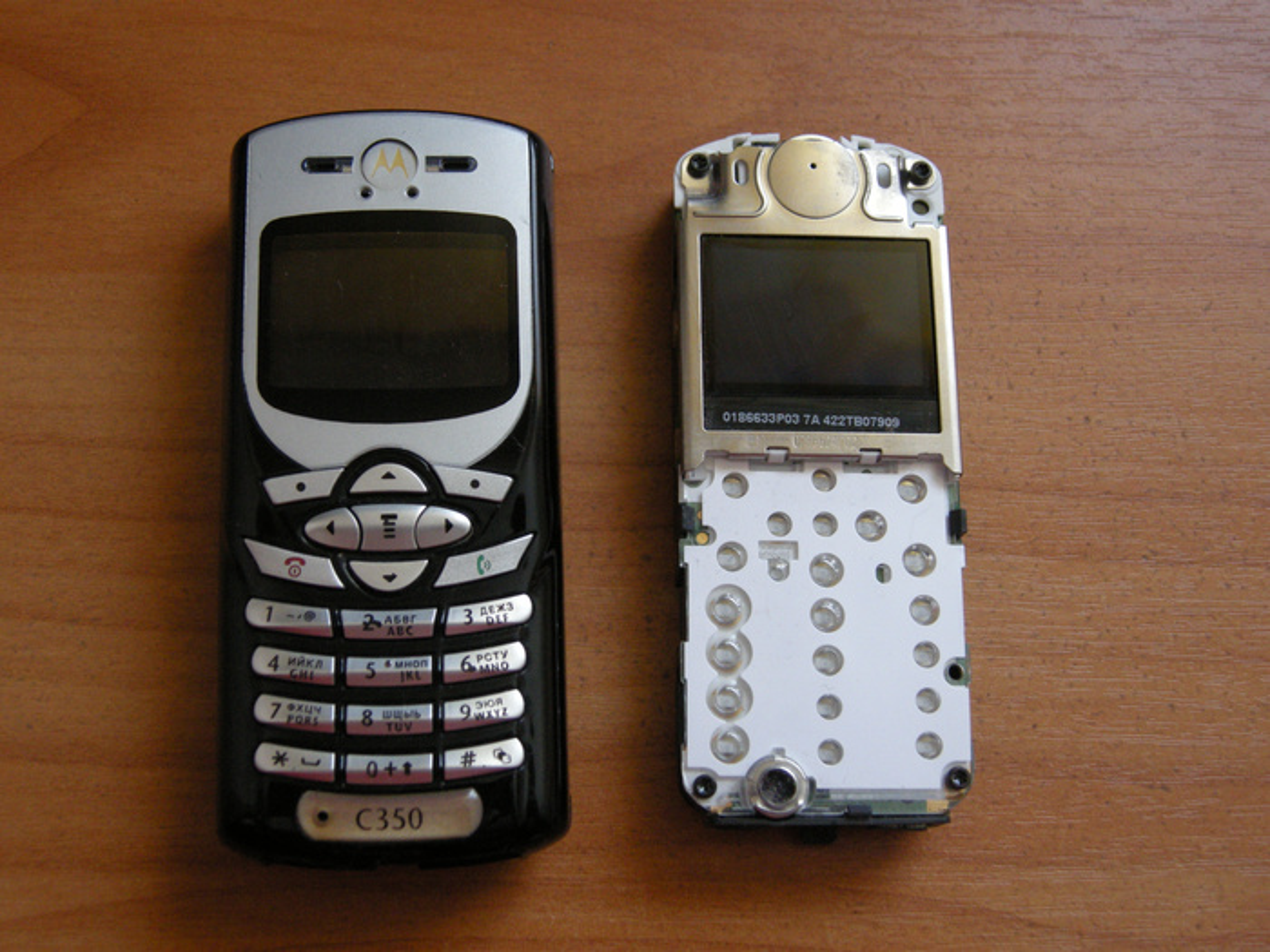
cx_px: 635
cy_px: 476
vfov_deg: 30.9
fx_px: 1724
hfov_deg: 40.4
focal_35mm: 47
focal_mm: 10.1
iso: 234
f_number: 3.1
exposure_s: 1/59.7
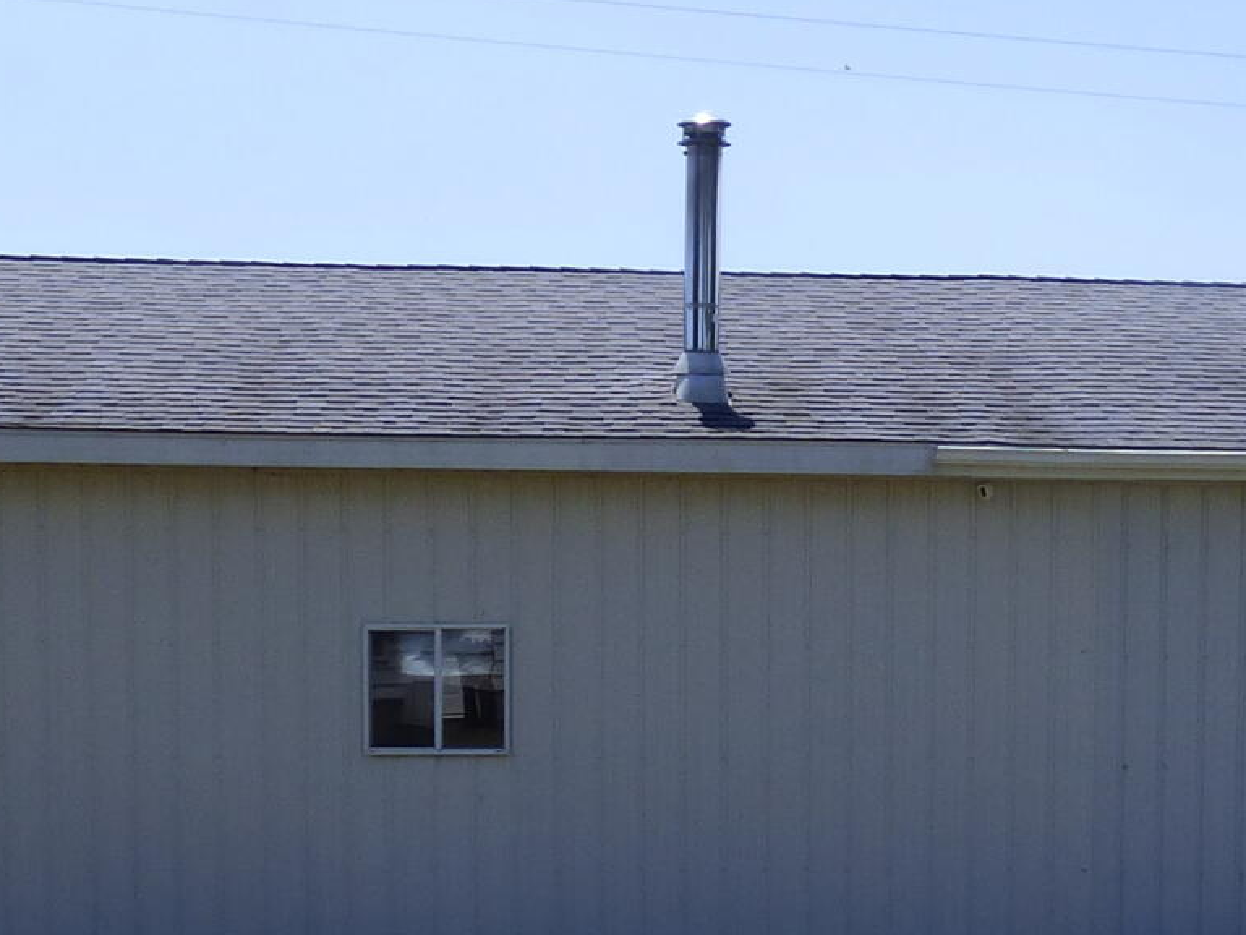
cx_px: 854
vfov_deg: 18.5
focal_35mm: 78
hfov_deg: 24.9
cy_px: 869
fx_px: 2808
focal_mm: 3.58
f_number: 2.8
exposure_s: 1/1600
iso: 100
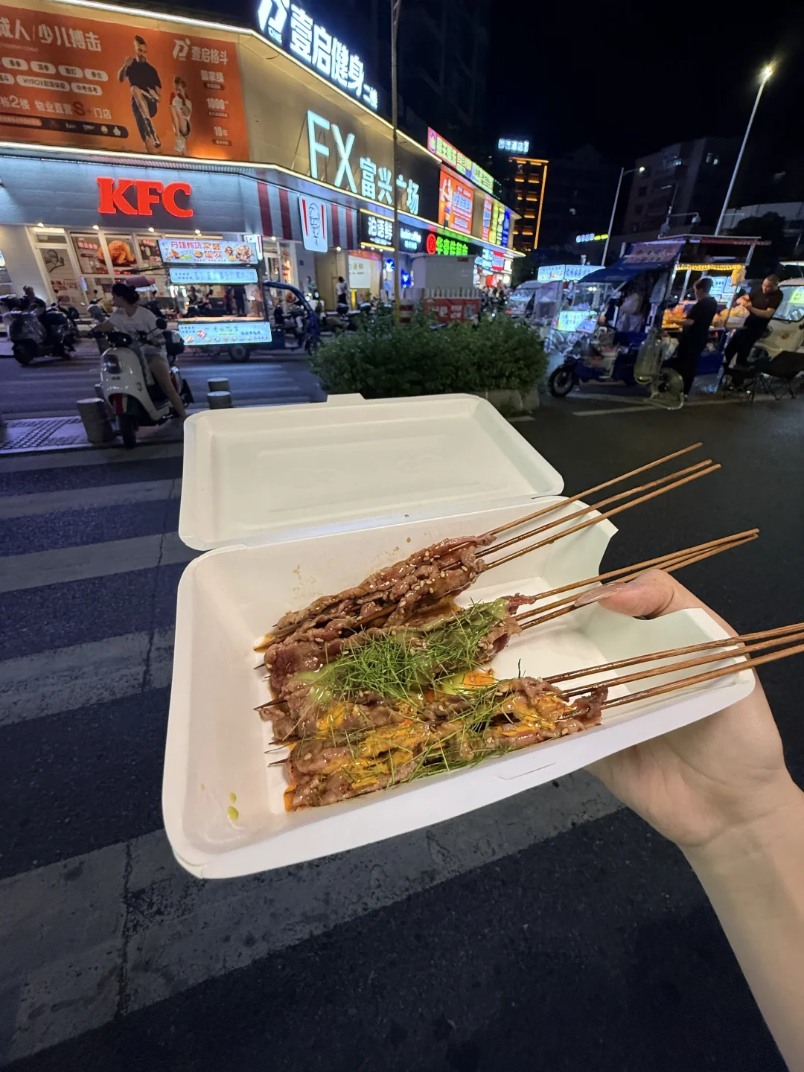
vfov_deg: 102.1
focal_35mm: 14
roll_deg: -0.9
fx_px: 434
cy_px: 536
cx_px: 402
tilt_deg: -28.6
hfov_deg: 85.7
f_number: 2.2
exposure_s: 1/50
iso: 200
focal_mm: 2.22
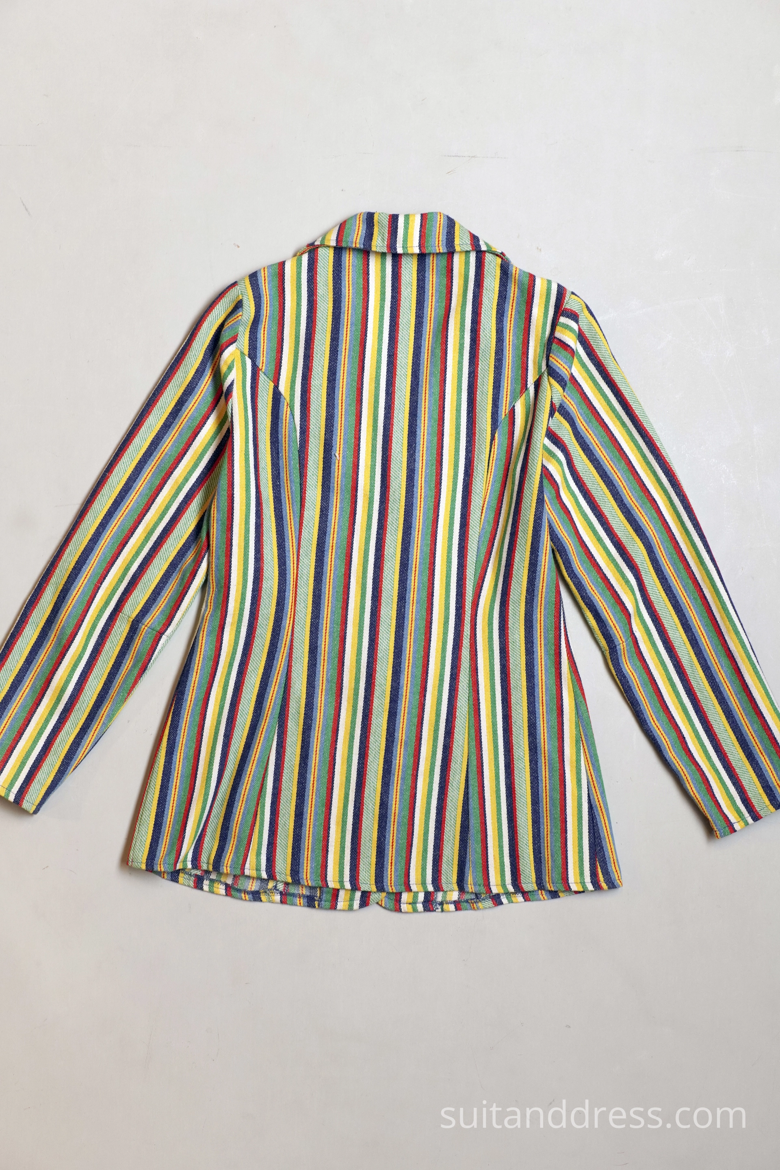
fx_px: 1560
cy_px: 585
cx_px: 390
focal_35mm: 48
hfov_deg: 28.1
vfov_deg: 41.1
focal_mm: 32
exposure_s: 1/50
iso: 400
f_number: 6.3
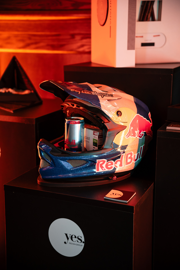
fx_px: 405
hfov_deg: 25.1
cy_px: 135
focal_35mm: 54
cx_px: 90
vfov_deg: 36.9
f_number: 2.8
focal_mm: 54
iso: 2500
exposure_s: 1/125
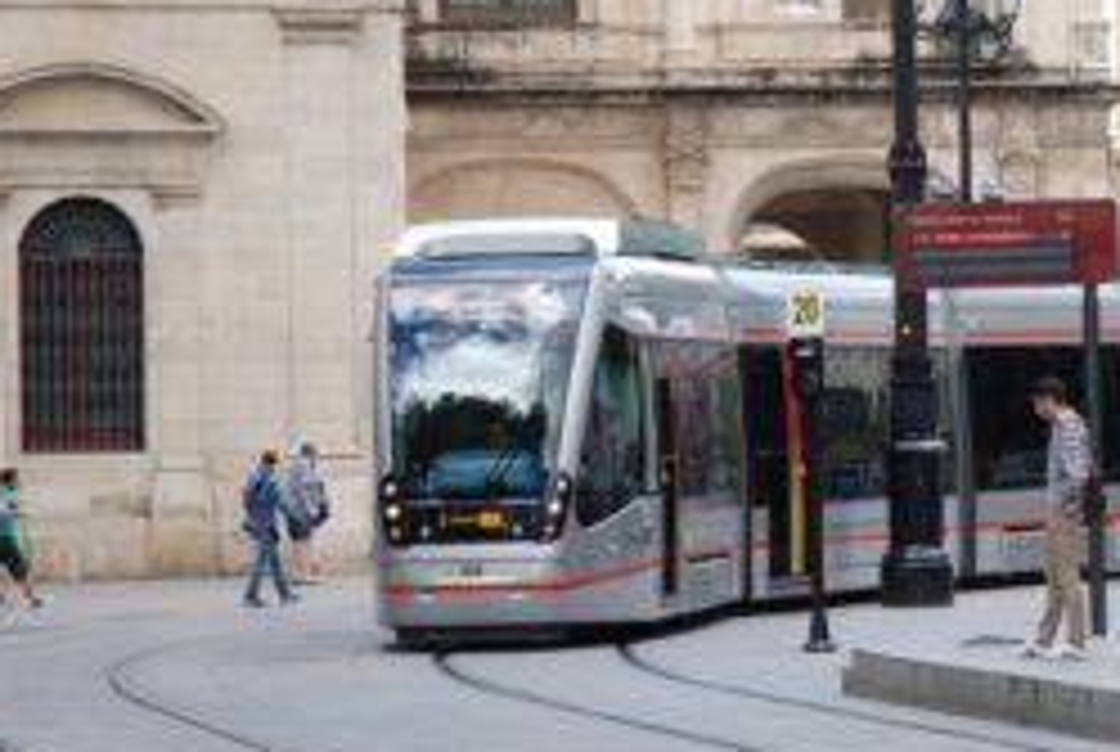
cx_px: 1071
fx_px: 5828
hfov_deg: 10.9
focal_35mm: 187
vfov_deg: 7.4
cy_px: 304
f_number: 4.5
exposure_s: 1/200
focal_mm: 62
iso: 200
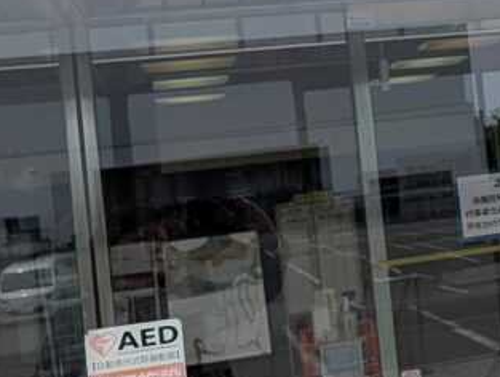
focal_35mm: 98
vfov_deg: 15.1
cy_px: 85
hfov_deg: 17.2
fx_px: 1418
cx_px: 839
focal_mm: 6.9
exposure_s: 1/962
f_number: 1.68
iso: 18
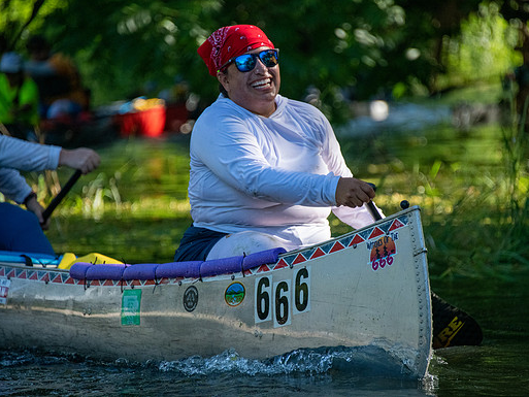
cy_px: 198
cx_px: 278
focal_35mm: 326
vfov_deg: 4.6
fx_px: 4983
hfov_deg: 6.1
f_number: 5.6
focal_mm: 300
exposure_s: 1/3200
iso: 2500
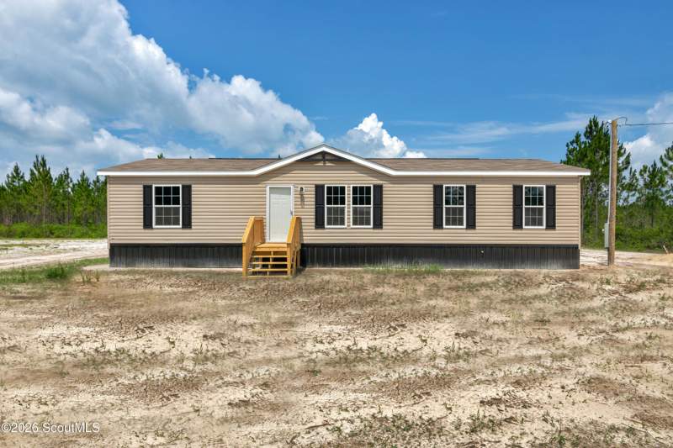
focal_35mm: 22
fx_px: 421
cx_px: 336
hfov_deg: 77.3
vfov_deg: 56.1
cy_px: 224
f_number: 7.1
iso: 250
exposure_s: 1/800
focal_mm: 15
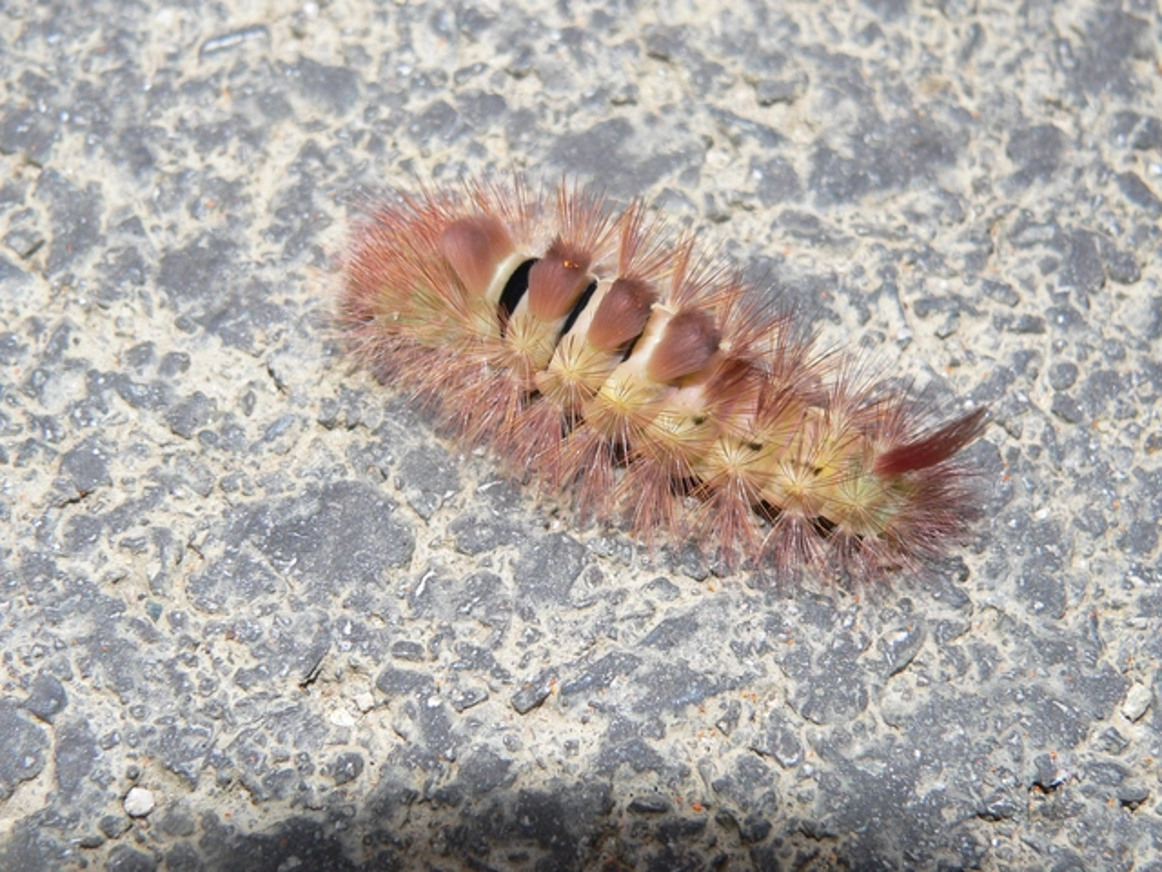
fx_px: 2417
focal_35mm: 72
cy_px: 436
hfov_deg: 27.0
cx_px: 581
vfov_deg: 20.4
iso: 100
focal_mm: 12
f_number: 4
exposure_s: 1/60
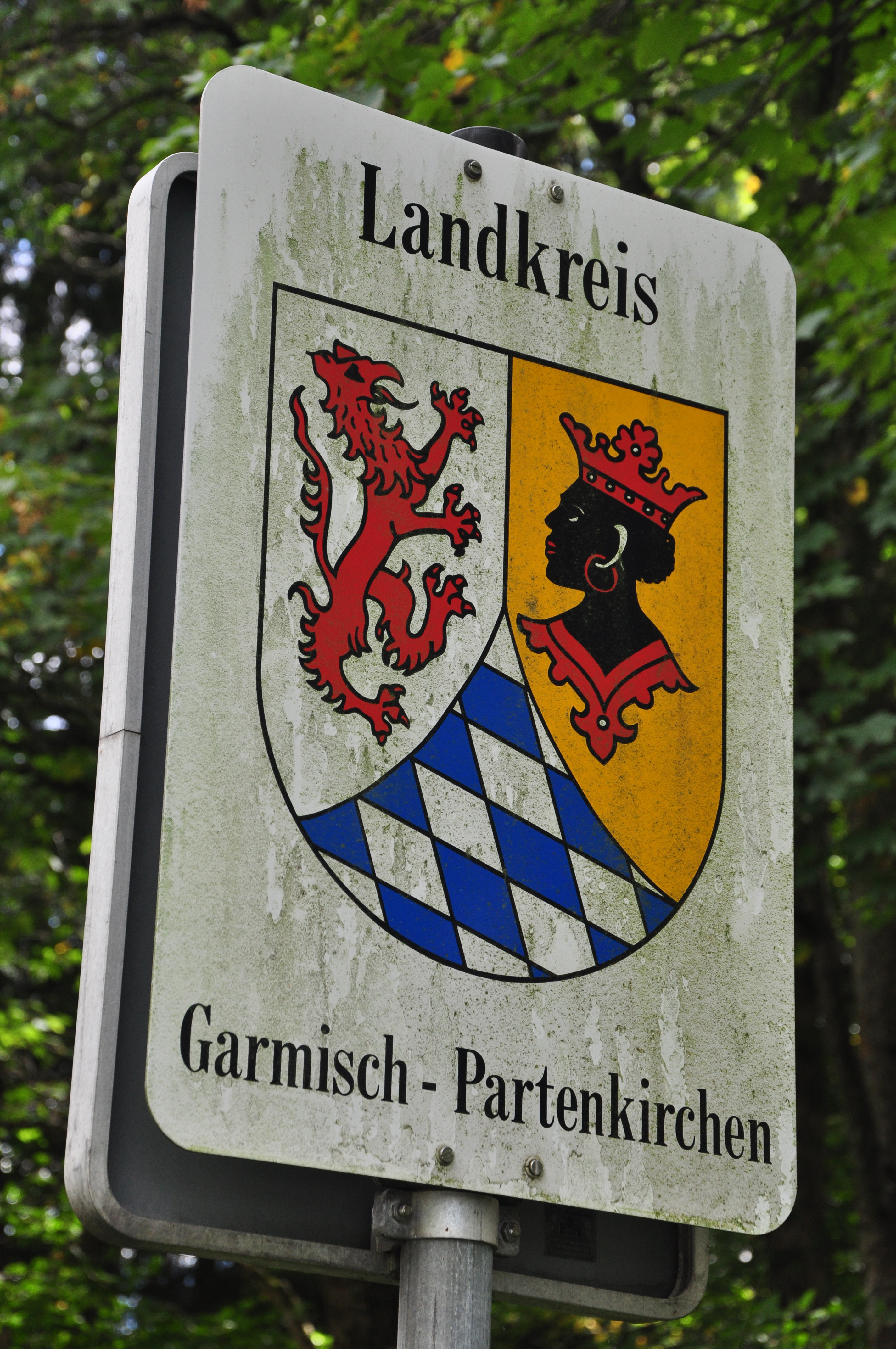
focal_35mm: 93
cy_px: 674
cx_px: 448
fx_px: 3481
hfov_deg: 14.7
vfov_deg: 21.9
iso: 400
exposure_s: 1/250
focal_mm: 62
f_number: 7.1
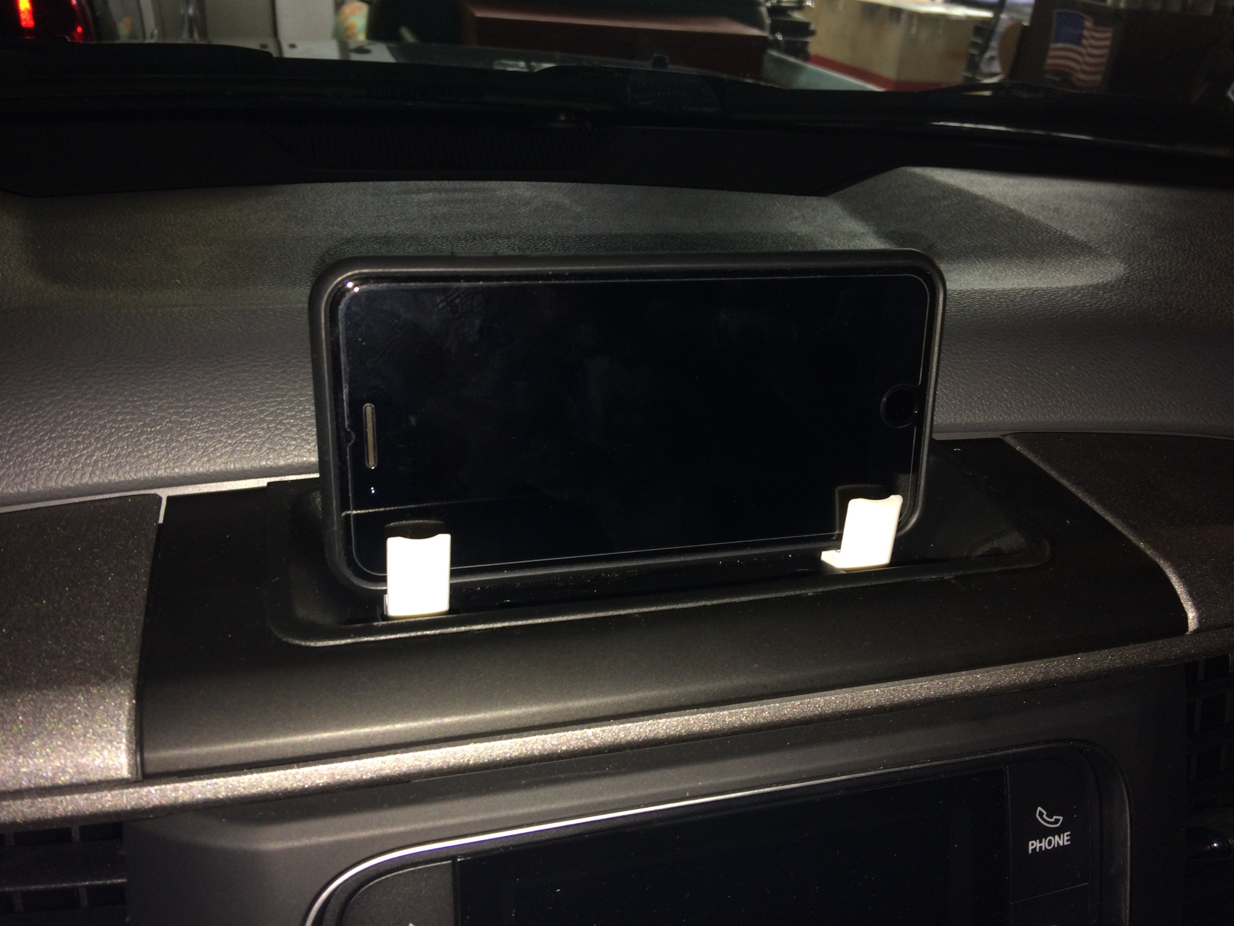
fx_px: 1034
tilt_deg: -28.0
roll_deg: -4.4
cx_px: 617
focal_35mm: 29
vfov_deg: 48.2
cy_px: 463
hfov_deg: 61.7
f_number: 2.2
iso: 50
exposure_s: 1/20
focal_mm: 4.15
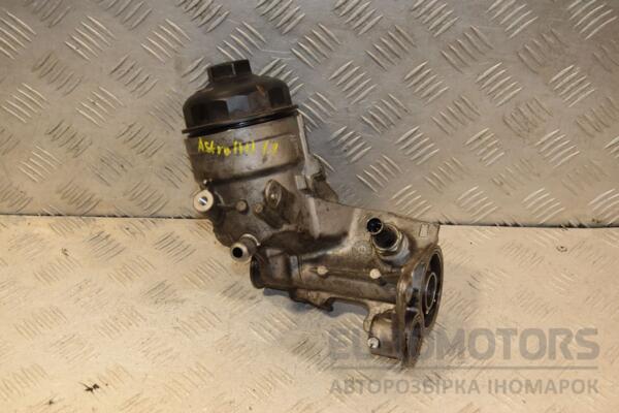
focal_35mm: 52
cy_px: 206
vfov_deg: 25.8
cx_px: 310
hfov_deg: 37.9
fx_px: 903
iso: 800
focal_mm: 35
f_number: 7.1
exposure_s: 1/200
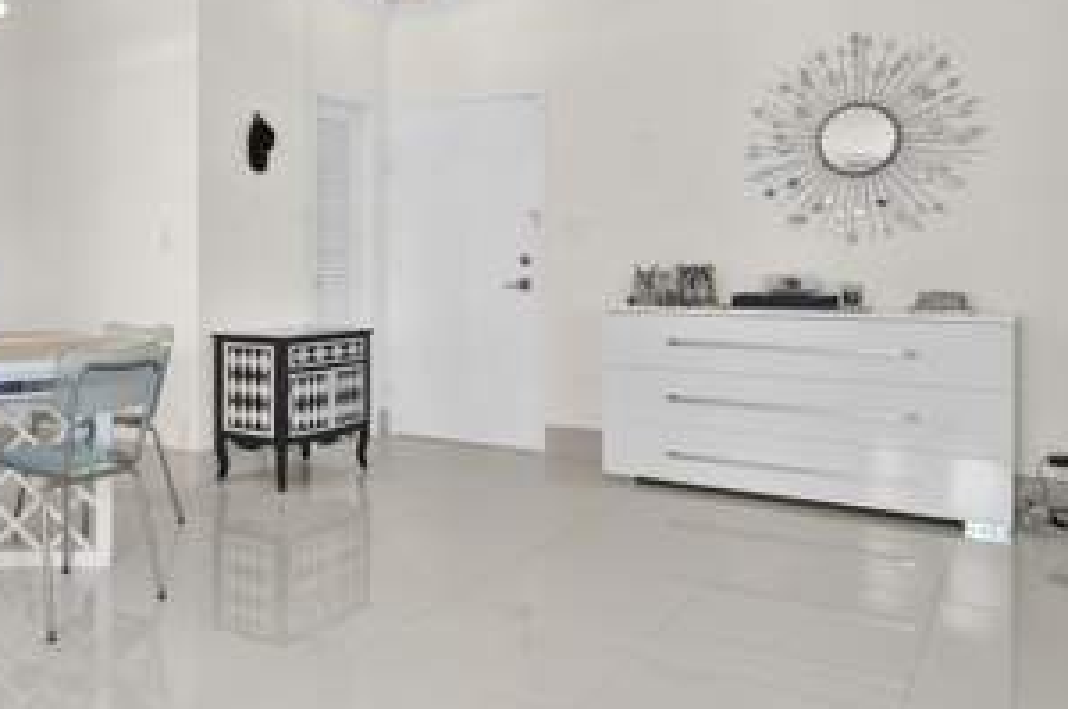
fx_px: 948
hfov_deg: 56.4
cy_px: 258
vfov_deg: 40.6
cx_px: 288
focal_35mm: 32
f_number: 7.1
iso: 640
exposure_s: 1/200
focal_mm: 20
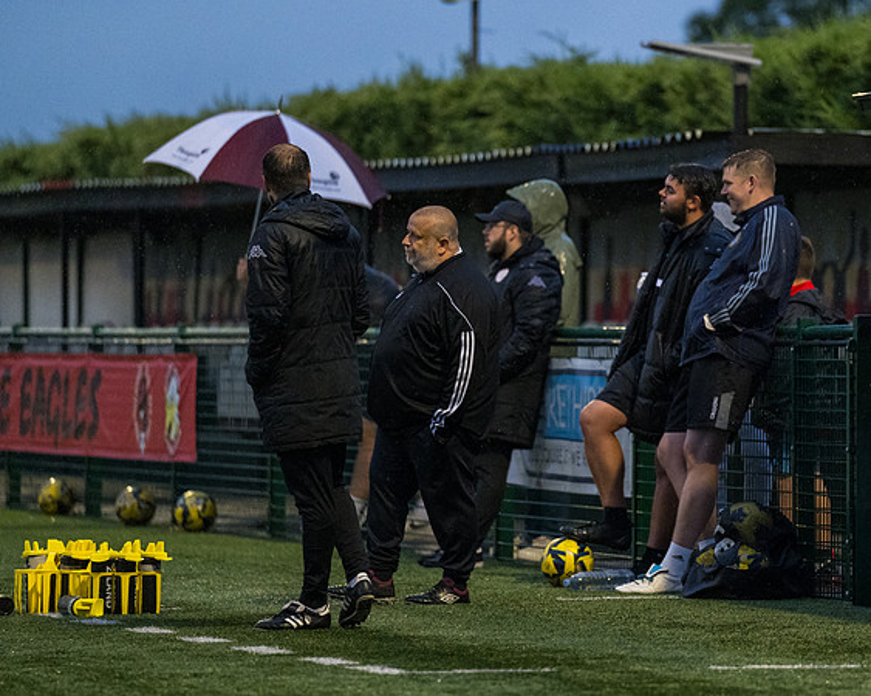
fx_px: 7805
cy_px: 314
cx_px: 562
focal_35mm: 303
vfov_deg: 5.1
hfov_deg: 6.4
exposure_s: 1/1000
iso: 4000
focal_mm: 200
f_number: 2.8
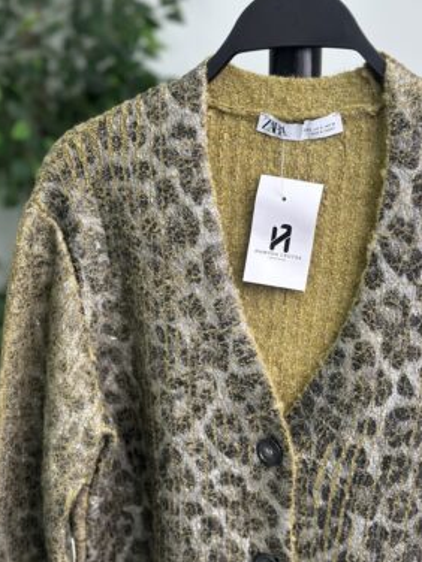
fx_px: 829
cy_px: 287
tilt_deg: -11.9
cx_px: 217
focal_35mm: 51
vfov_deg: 37.5
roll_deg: -0.7
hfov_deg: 28.6
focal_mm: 6.86
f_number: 1.78
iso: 125
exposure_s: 1/50
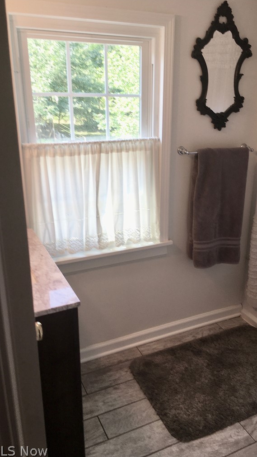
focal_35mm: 32
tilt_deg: -17.9
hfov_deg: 36.5
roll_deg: -2.2
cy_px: 230
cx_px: 159
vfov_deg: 61.0
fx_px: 388
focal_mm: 4.15
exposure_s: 1/60
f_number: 2.2
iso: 25
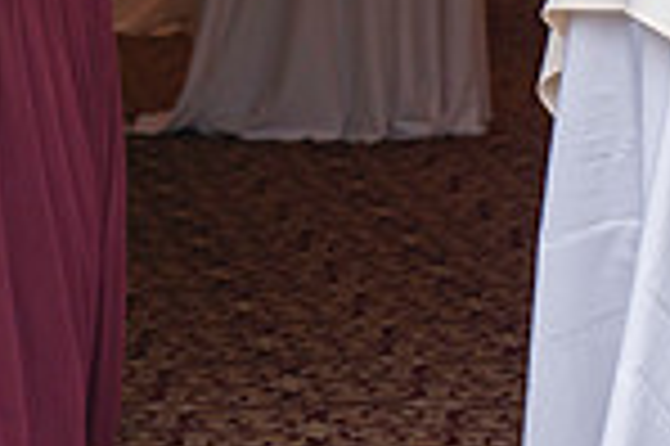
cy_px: -32
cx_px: -193
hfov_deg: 8.4
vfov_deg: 5.6
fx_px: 4499
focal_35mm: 242
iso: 500
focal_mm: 62
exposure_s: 1/160
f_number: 3.5
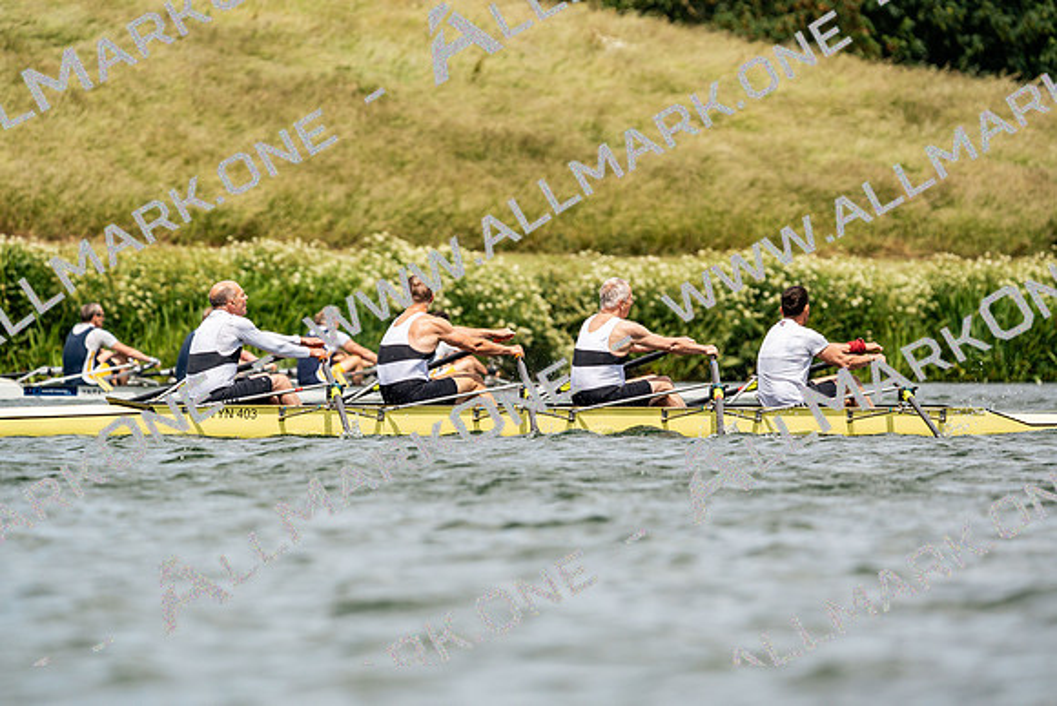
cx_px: 528
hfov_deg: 5.2
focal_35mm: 394
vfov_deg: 3.5
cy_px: 353
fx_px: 11570
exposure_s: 1/2000
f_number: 6.3
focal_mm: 394
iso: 250
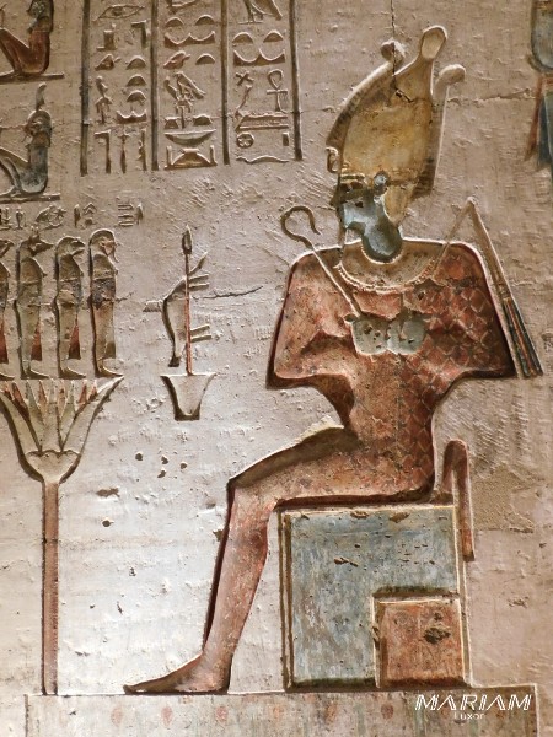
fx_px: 490
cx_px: 276
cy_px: 368
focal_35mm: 23
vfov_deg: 73.9
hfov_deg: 58.9
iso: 360
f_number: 3
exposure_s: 1/30
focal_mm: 4
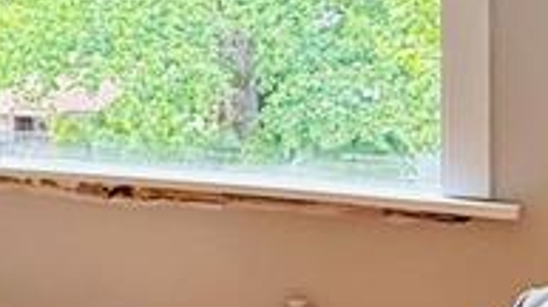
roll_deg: +3.8
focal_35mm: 81
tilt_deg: -2.0
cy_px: 74
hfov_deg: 18.2
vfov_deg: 14.8
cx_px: -534
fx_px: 1176
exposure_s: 1/99
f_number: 2.2
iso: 200
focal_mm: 2.22
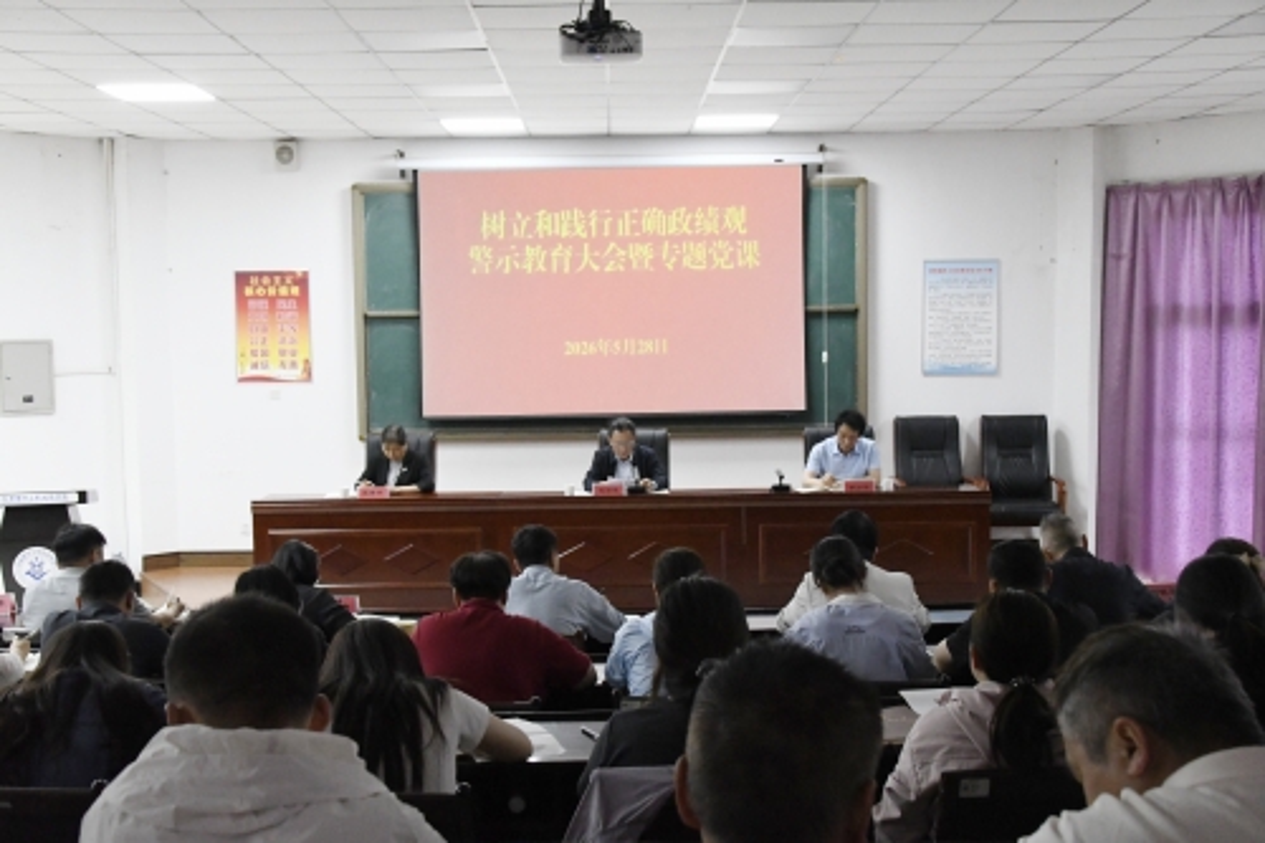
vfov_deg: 29.2
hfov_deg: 42.8
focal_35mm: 46
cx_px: 632
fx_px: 1616
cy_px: 422
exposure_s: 1/200
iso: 8000
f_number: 7.1
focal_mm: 31
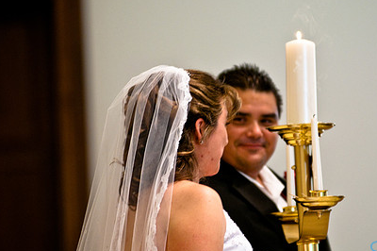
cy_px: 119
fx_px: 4552
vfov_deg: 3.2
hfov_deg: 4.7
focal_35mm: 435
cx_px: 247
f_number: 2.8
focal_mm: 200
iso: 400
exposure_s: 1/100
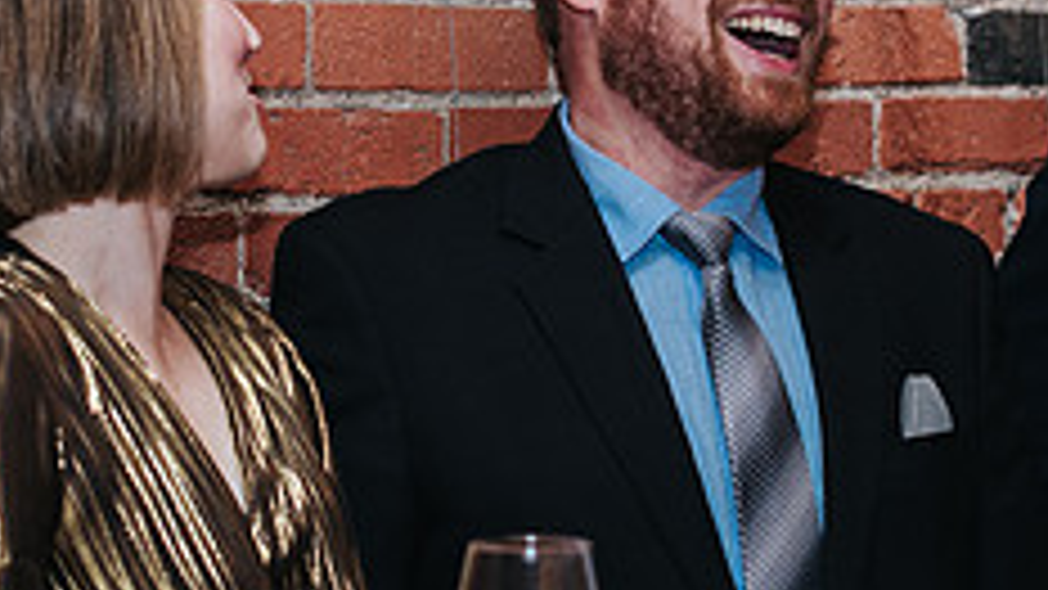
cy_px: 98
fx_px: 4251
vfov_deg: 7.9
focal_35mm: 153
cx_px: 514
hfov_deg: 14.1
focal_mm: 50
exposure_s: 1/200
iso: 800
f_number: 3.2
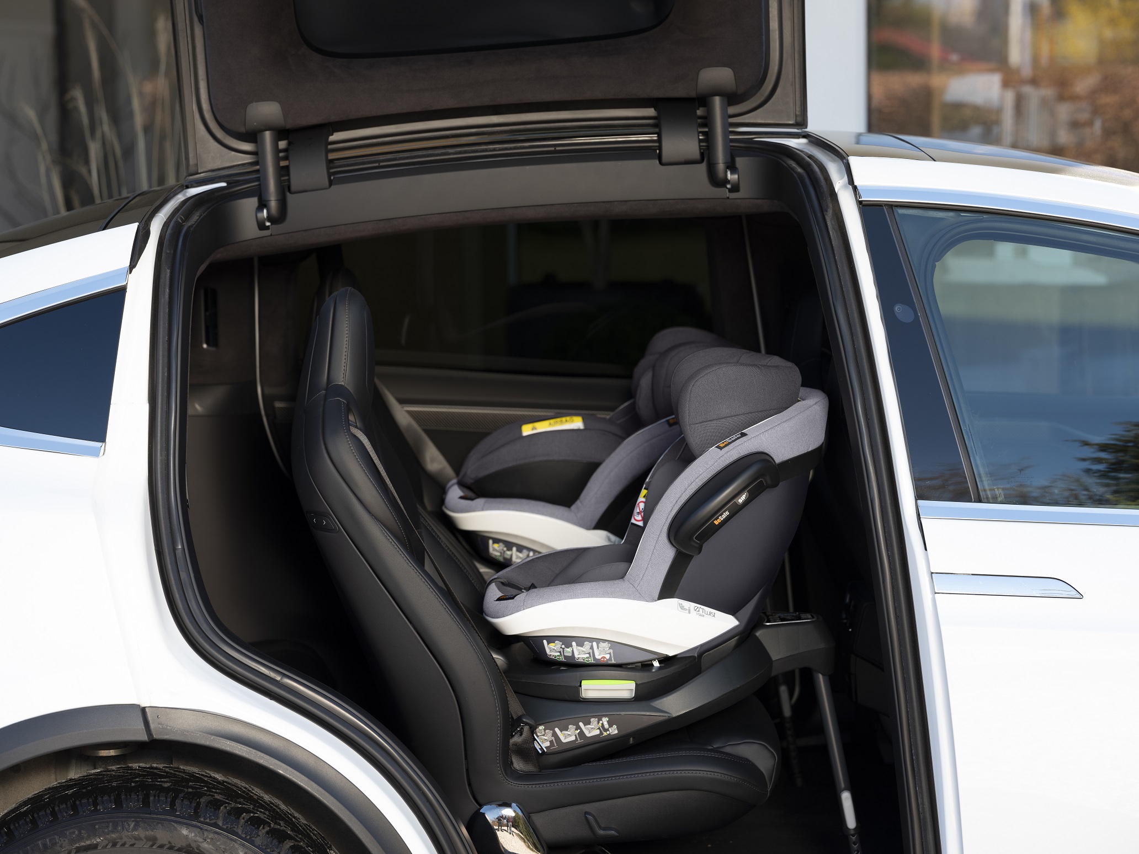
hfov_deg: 22.5
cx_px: 570
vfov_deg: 17.0
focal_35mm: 87
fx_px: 2863
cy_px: 427
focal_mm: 110
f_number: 5
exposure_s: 1/160
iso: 200
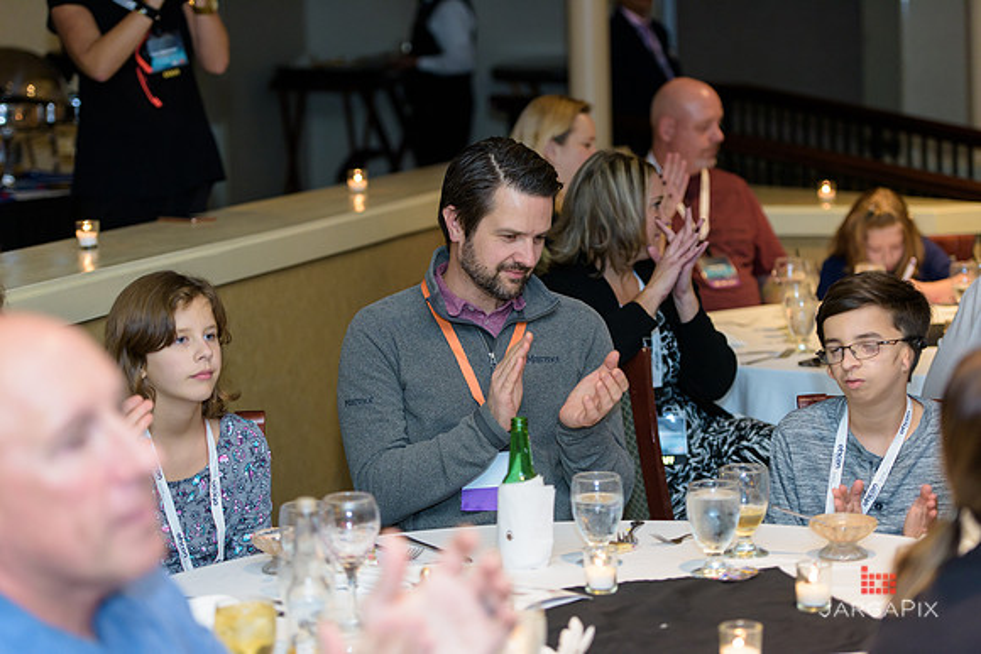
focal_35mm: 95
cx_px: 490
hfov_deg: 21.5
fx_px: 2589
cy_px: 327
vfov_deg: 14.4
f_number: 3.2
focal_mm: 95
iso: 1250
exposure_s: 1/125
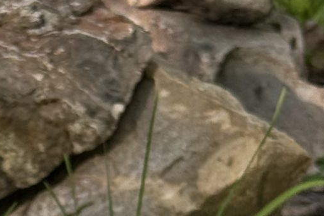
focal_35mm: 250
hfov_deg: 8.1
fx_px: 2251
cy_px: 221
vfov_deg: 5.5
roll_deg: +0.2
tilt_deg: -14.0
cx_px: -119
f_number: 1.78
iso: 64
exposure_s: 1/534
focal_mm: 6.76
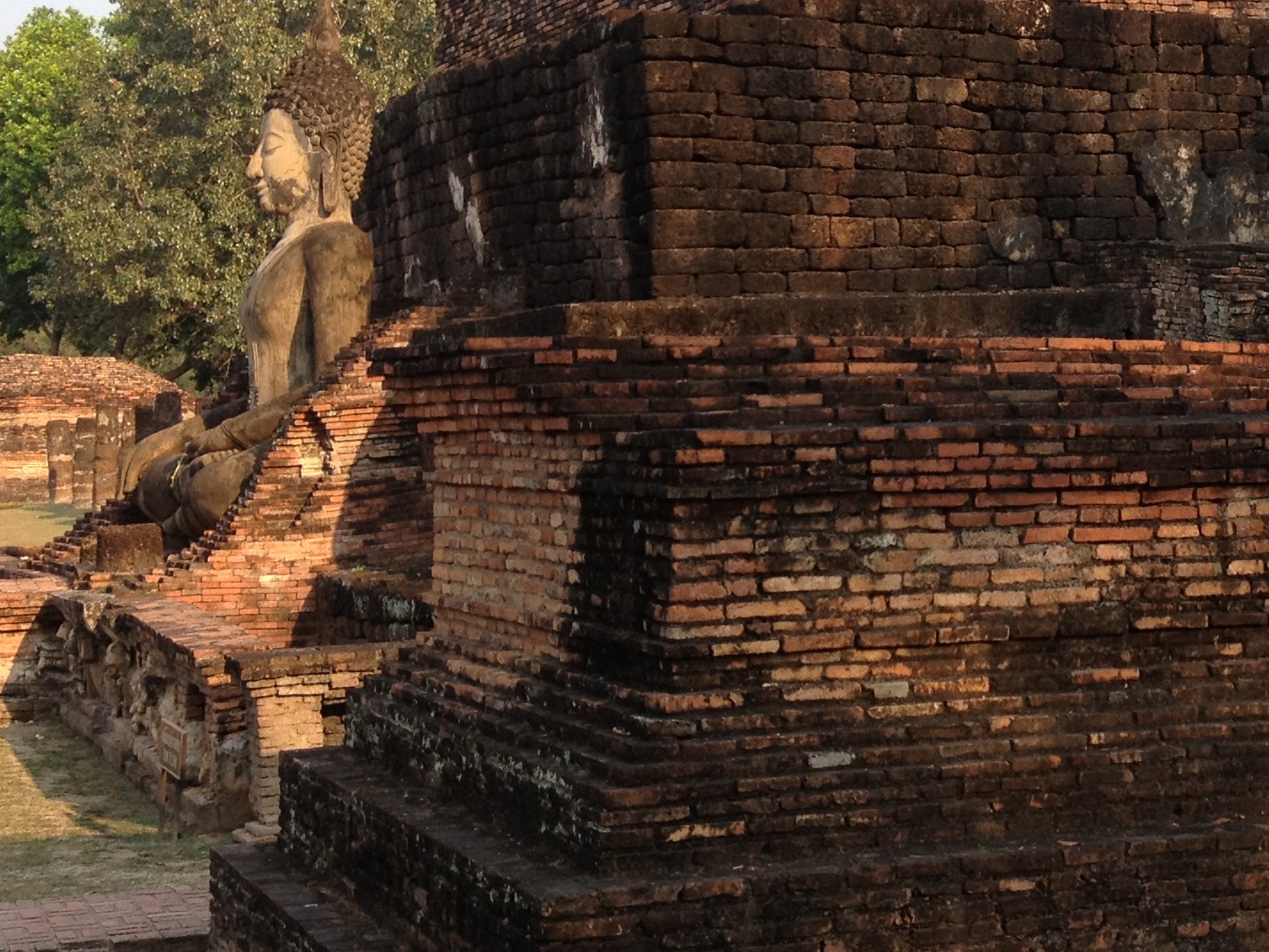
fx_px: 2933
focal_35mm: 80
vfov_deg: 18.3
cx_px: 1234
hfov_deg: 23.5
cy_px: 210
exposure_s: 1/445
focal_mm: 4.28
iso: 50
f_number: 2.4
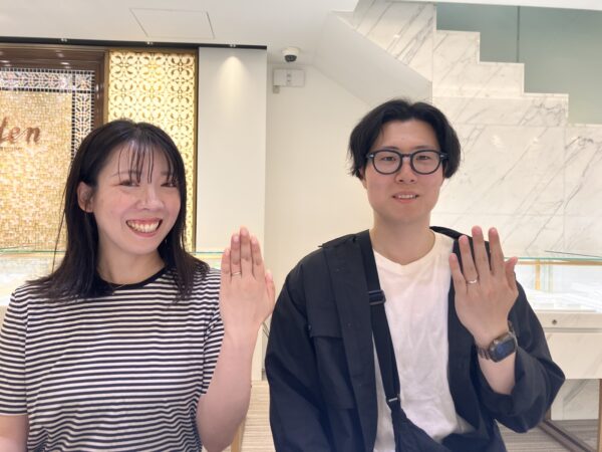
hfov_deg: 63.4
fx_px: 487
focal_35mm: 28
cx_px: 301
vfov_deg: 49.7
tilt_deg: +1.4
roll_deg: -0.8
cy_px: 226
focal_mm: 3.99
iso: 64
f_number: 1.8
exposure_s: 1/120
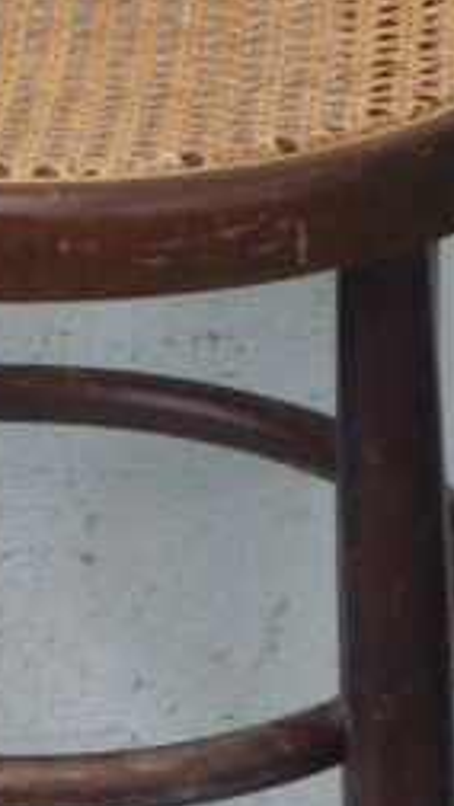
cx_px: -99
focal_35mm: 351
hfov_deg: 3.5
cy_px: 643
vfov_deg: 6.1
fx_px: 7502
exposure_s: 1/15
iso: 400
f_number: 5.3
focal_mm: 20.6
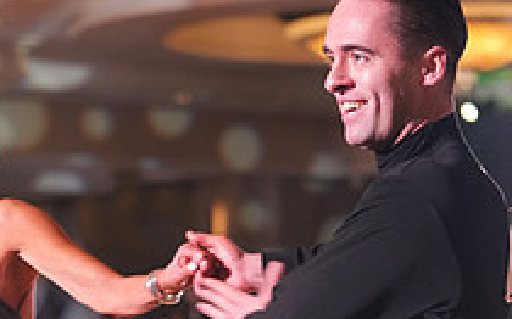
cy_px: 482
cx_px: 155
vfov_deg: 6.6
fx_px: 2747
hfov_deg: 10.6
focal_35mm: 197
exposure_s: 1/200
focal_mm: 70
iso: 2000
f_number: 2.8
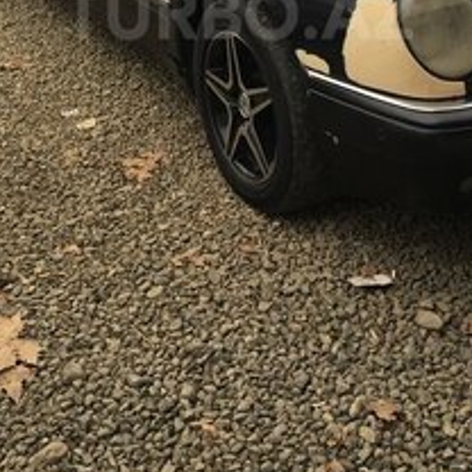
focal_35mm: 61
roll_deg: +1.5
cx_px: 238
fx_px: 941
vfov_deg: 26.8
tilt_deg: -17.9
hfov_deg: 28.2
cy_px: 14
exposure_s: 1/123
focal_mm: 4.15
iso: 25
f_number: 2.2
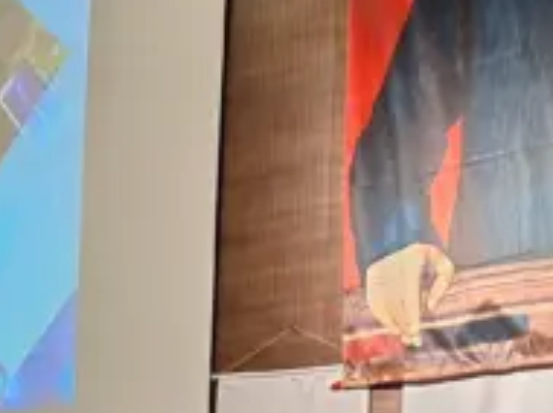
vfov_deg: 15.3
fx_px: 1484
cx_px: 23
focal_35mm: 93
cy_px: 497
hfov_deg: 20.5
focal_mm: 5.54
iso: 80
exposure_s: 1/50
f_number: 1.8
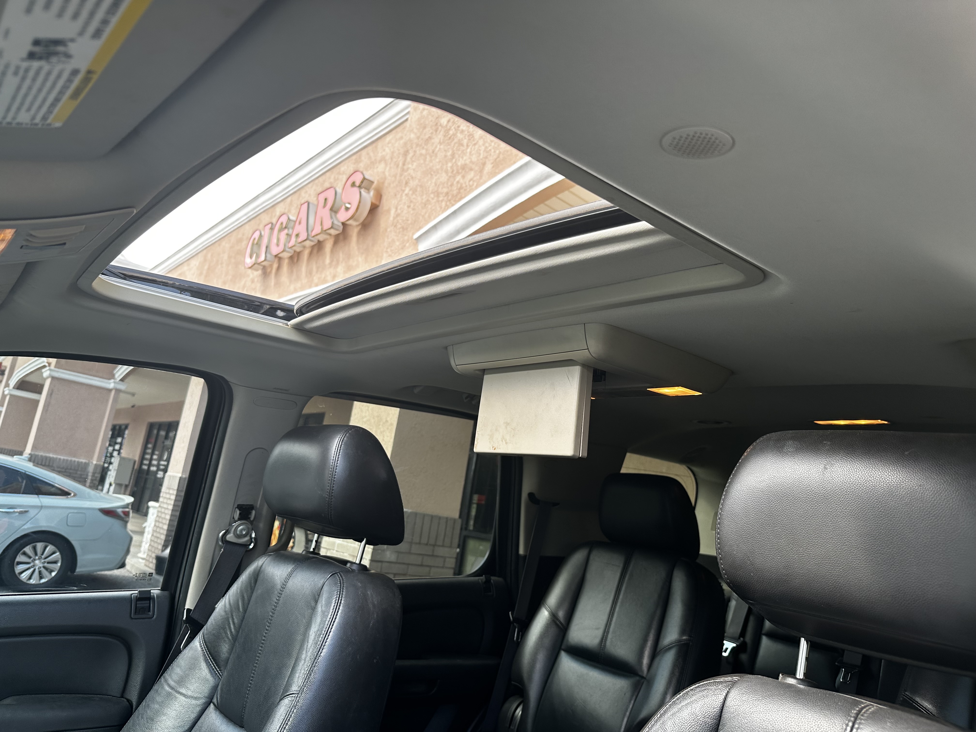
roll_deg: -8.6
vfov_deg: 56.8
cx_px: 488
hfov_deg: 71.6
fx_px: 677
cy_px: 366
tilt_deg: +12.4
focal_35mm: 24
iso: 80
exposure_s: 1/402
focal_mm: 6.86
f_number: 1.78
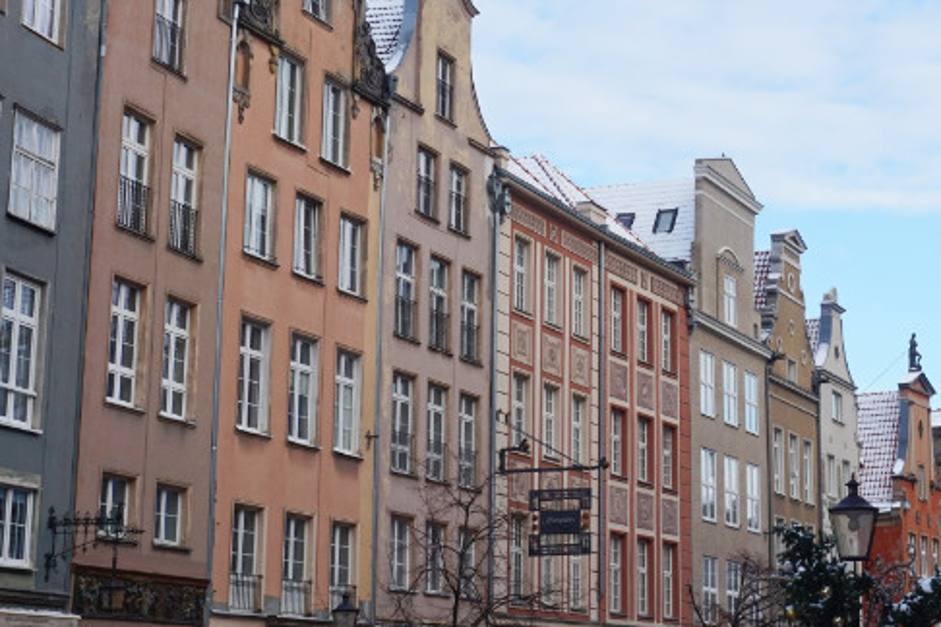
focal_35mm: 74
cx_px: 759
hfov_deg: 26.8
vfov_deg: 18.4
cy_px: 216
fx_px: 1934
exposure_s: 1/80
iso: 100
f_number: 11
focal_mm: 30
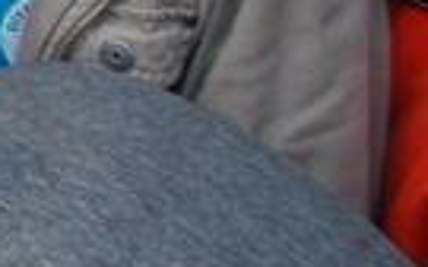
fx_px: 2645
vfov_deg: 5.7
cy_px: -215
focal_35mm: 227
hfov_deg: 7.7
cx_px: -992
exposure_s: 1/125
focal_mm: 20
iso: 200
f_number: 5.6
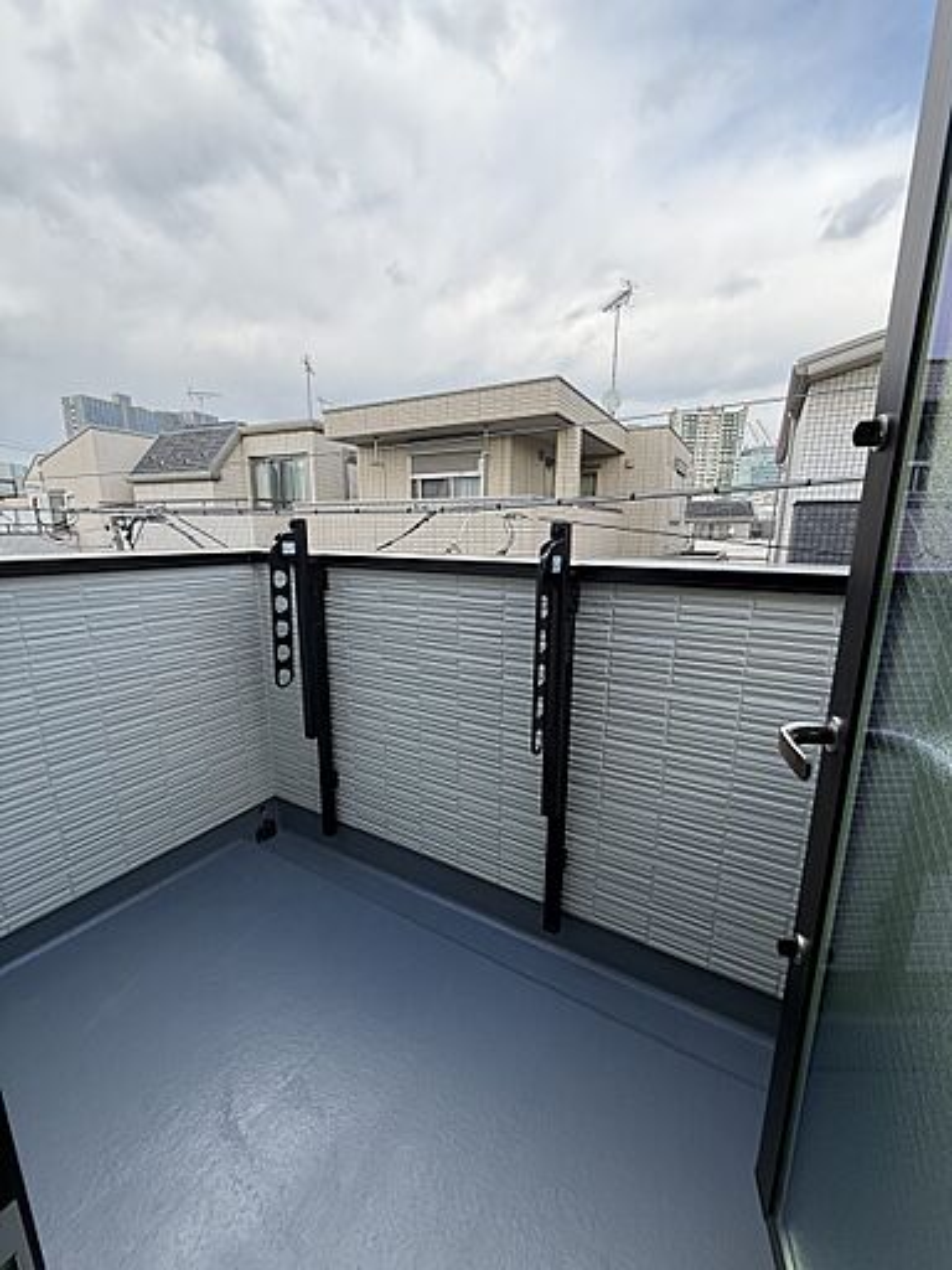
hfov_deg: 85.7
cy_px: 635
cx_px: 476
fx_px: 513
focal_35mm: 14
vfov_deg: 102.1
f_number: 2.2
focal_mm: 2.22
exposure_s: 1/461
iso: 64
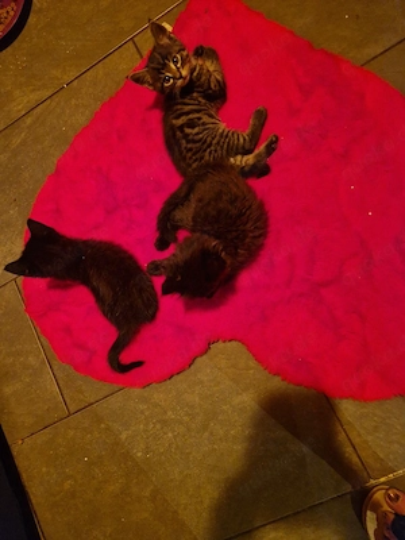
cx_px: 202
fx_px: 359
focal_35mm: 23
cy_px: 270
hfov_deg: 58.9
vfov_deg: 73.9
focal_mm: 5.4
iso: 1000
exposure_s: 1/25
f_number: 1.8
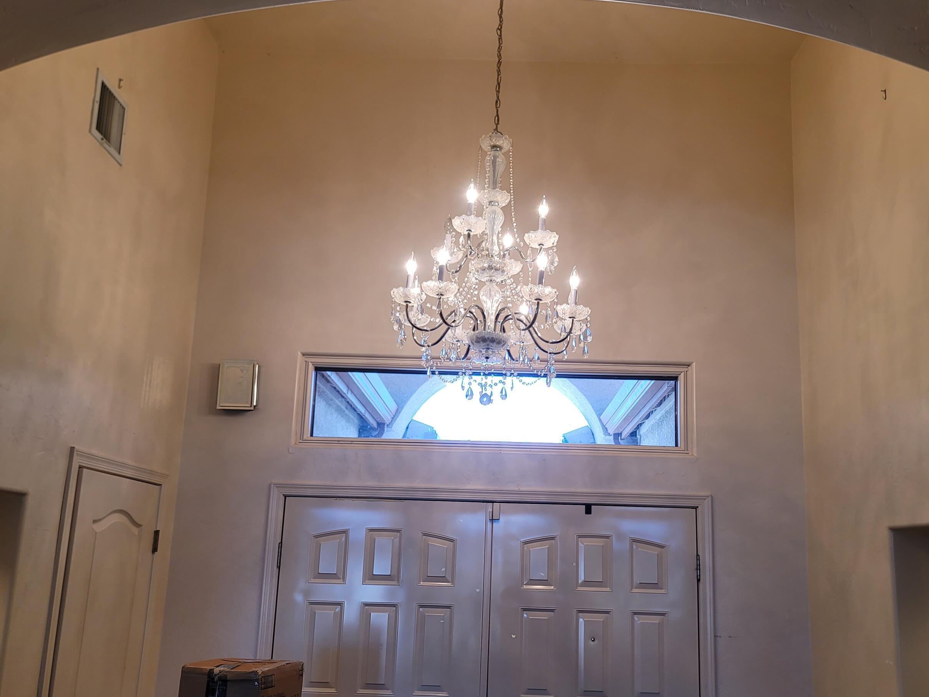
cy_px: 413
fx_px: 832
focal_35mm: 31
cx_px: 502
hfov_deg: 58.3
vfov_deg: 45.2
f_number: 1.8
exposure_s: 1/120
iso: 64
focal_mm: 7
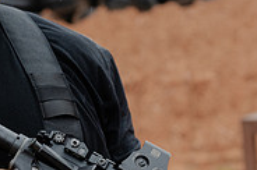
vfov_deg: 8.6
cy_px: 173
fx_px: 1126
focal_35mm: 158
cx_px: 112
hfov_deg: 13.0
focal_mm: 50
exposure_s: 1/320
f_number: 4
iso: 800
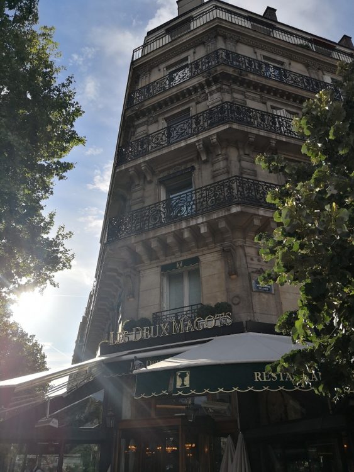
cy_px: 236
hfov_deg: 51.4
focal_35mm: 27
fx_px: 368
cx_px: 177
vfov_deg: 65.3
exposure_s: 1/2833
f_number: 1.6
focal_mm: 3.95
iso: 50
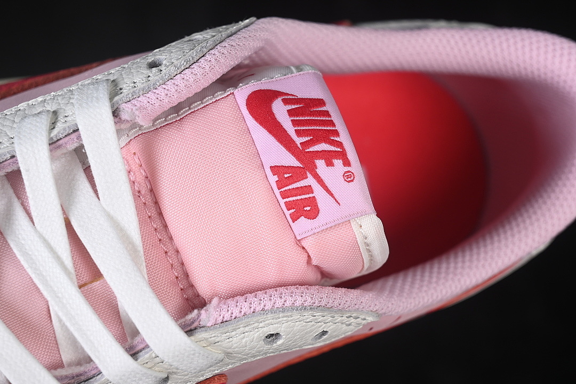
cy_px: 192
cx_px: 288
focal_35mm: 75
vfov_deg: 18.2
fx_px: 1200
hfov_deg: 27.0
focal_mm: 50
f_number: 7.1
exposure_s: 1/80
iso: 160
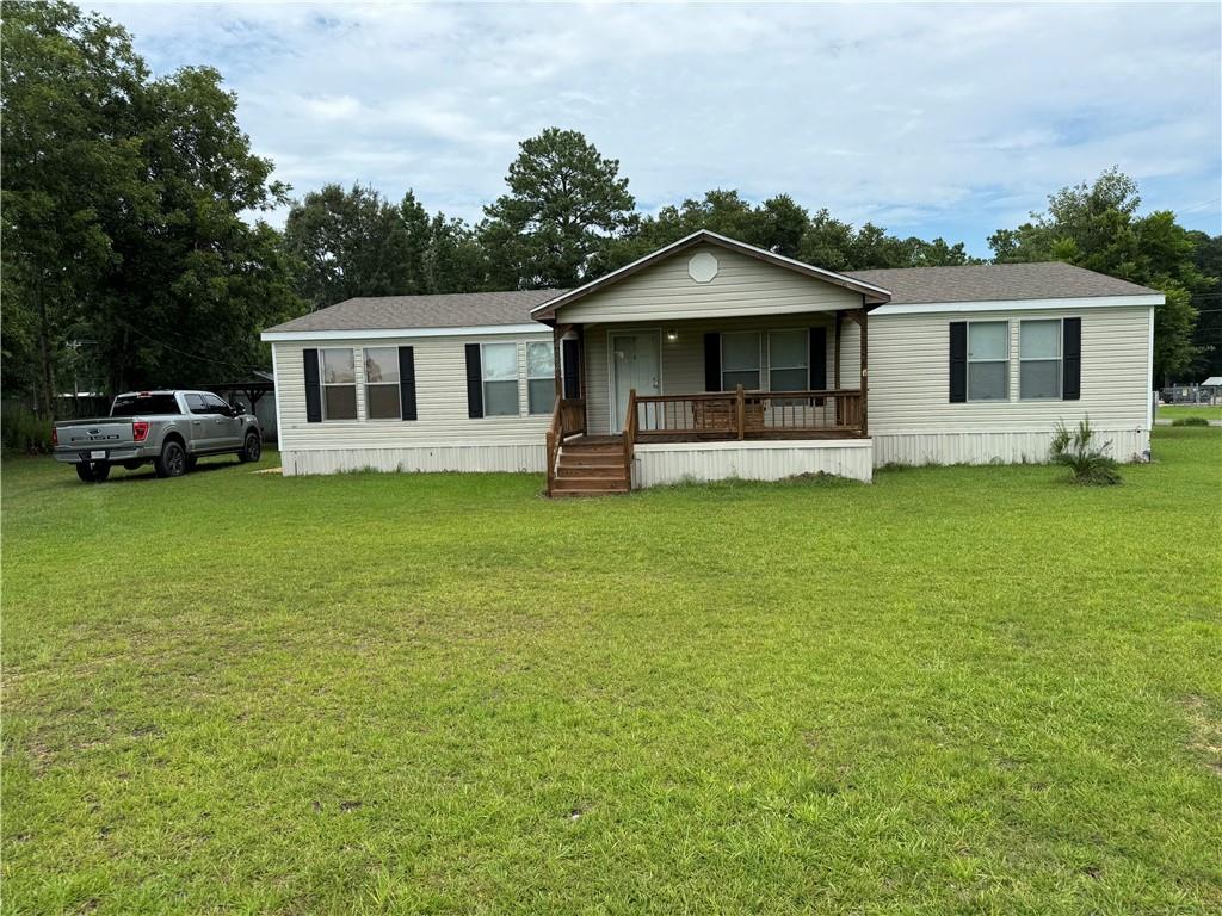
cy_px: 458
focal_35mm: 24
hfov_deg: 71.6
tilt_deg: -5.5
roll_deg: +2.7
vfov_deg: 56.8
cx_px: 611
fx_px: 847
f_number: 1.78
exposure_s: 1/3597
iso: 80
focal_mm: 6.76
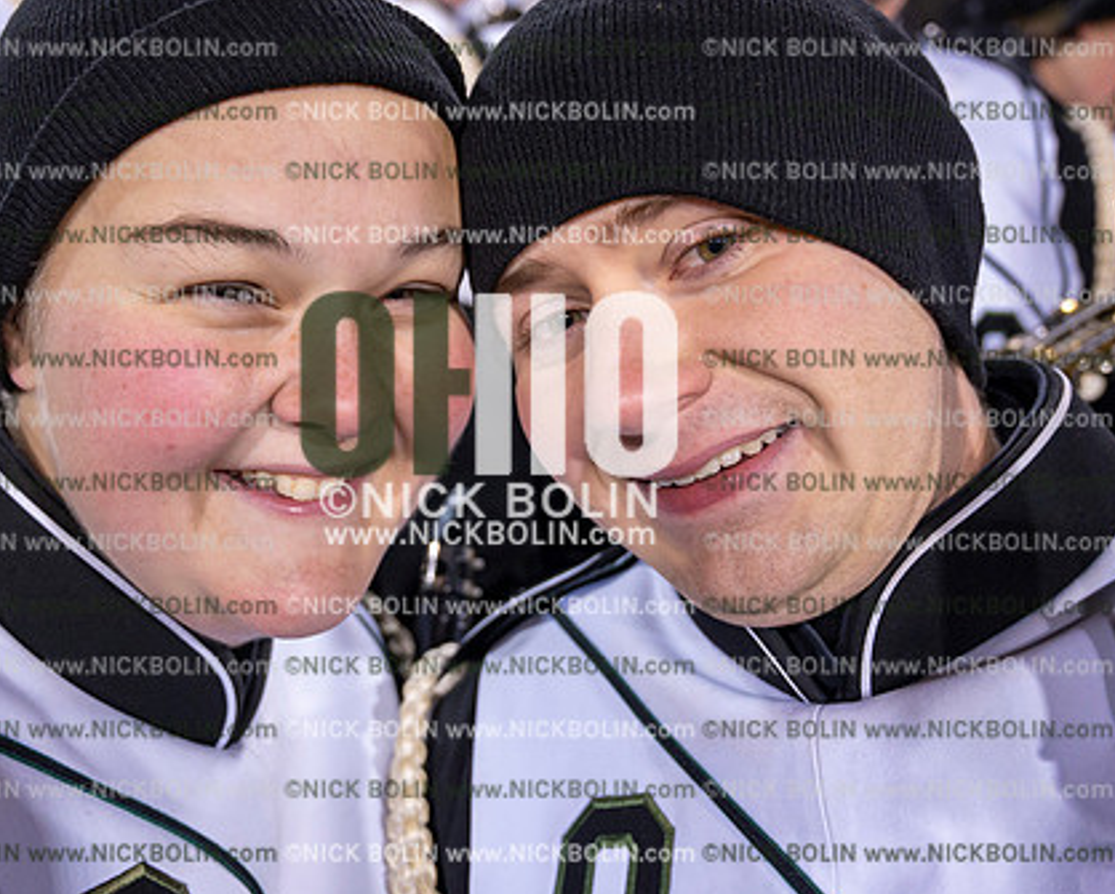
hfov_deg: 46.7
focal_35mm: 39
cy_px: 419
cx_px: 488
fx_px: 1288
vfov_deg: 38.3
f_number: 4.5
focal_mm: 30
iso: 5000
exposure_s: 1/250
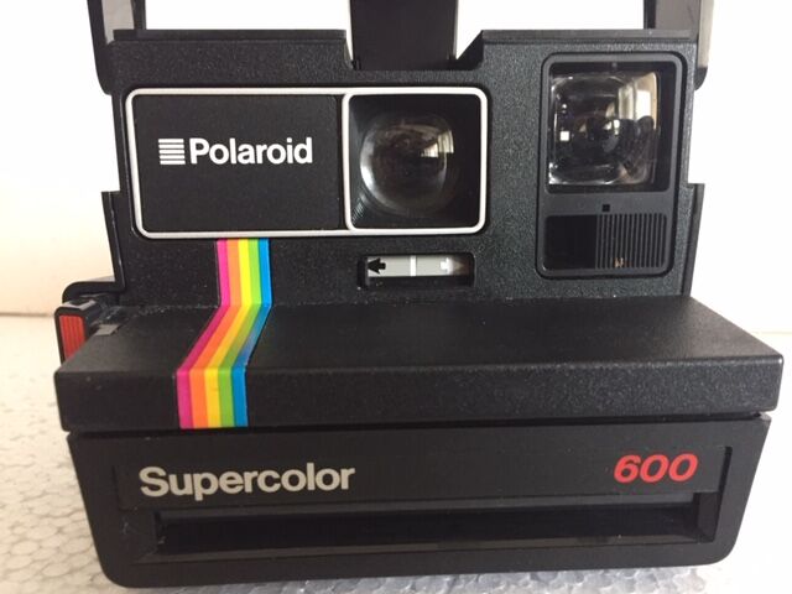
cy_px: 297
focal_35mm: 29
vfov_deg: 48.2
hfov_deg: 61.7
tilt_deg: -13.1
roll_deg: +0.5
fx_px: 664
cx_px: 396
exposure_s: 1/20
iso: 250
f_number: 2.2
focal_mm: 4.15
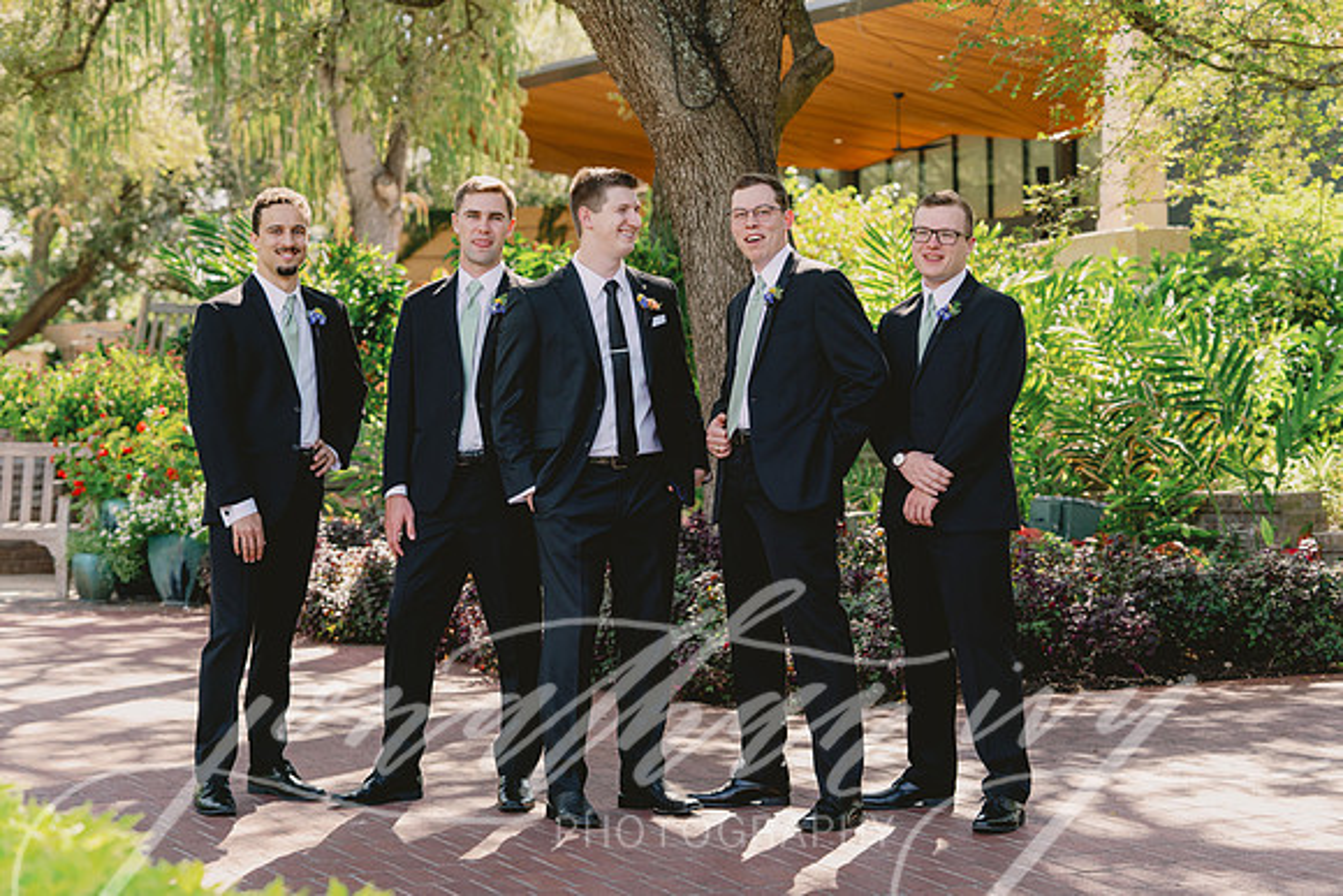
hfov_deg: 27.3
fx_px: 2761
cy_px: 448
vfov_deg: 18.4
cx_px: 672
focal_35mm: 74
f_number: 4.5
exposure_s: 1/400
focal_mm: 74
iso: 400
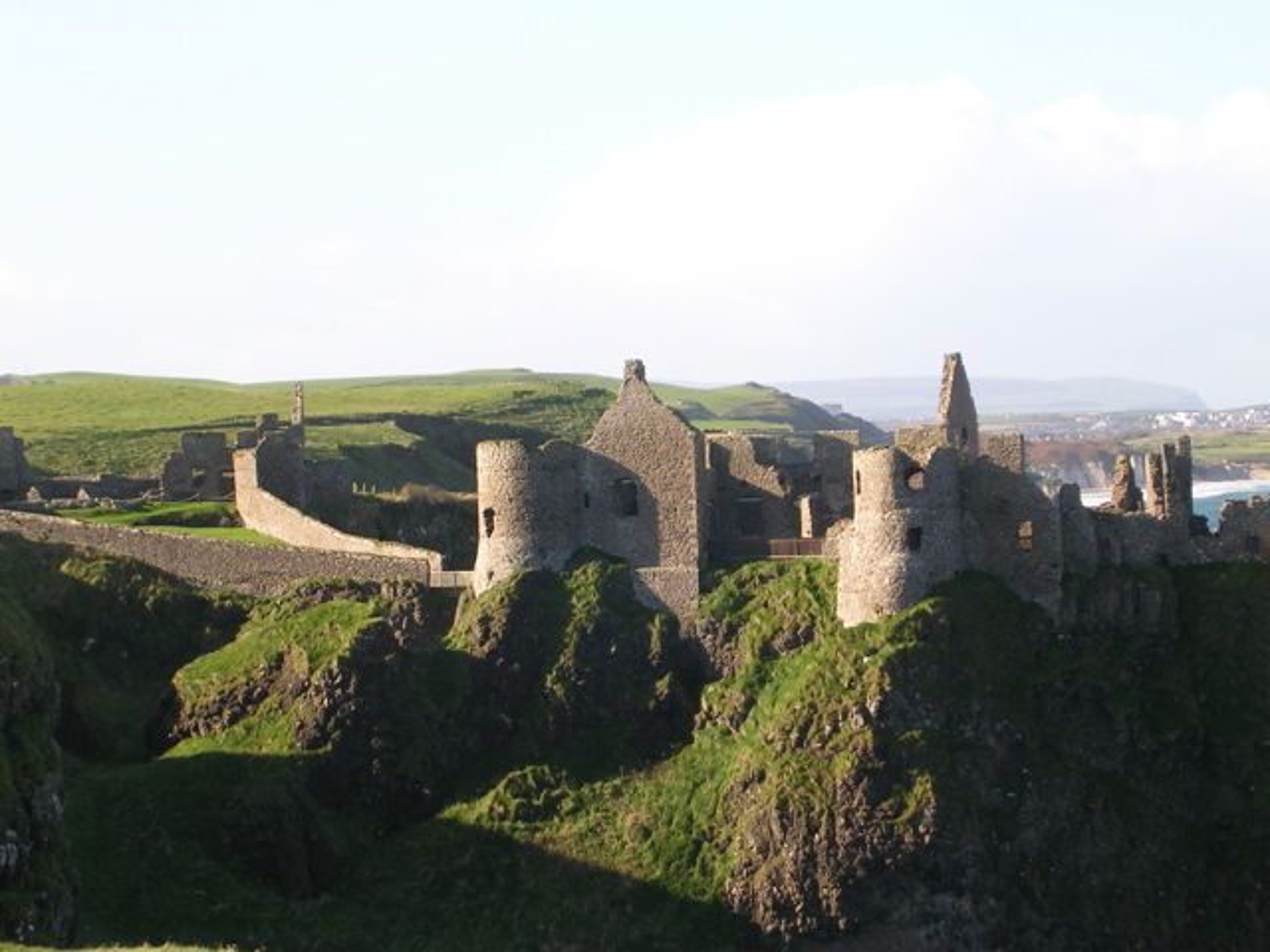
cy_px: 476
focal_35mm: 115
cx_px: 635
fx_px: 4219
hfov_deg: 17.1
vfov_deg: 12.9
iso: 50
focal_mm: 17.4
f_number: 4.9
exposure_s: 1/152
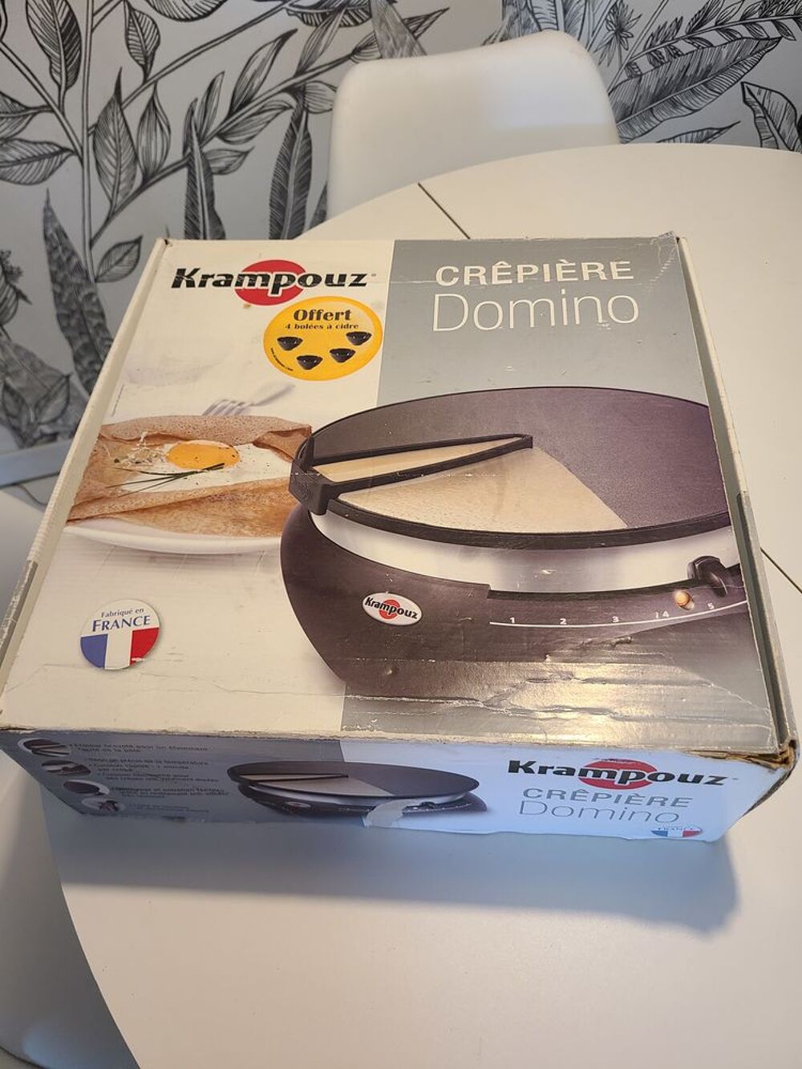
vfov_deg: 67.3
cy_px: 534
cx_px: 401
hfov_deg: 53.1
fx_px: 803
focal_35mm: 26
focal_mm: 5.4
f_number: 1.8
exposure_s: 1/50
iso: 160
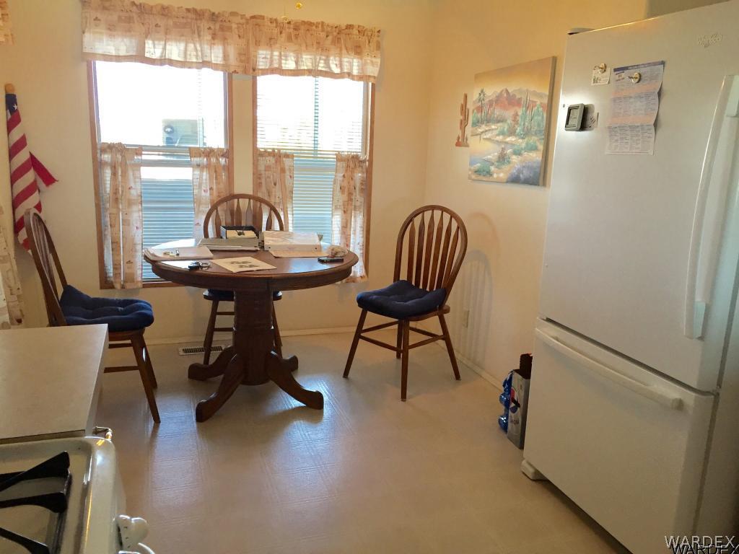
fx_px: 619
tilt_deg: -11.8
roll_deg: -2.2
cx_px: 370
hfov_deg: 61.7
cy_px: 277
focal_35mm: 29
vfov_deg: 48.2
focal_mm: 4.15
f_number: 2.2
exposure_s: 1/30
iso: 40
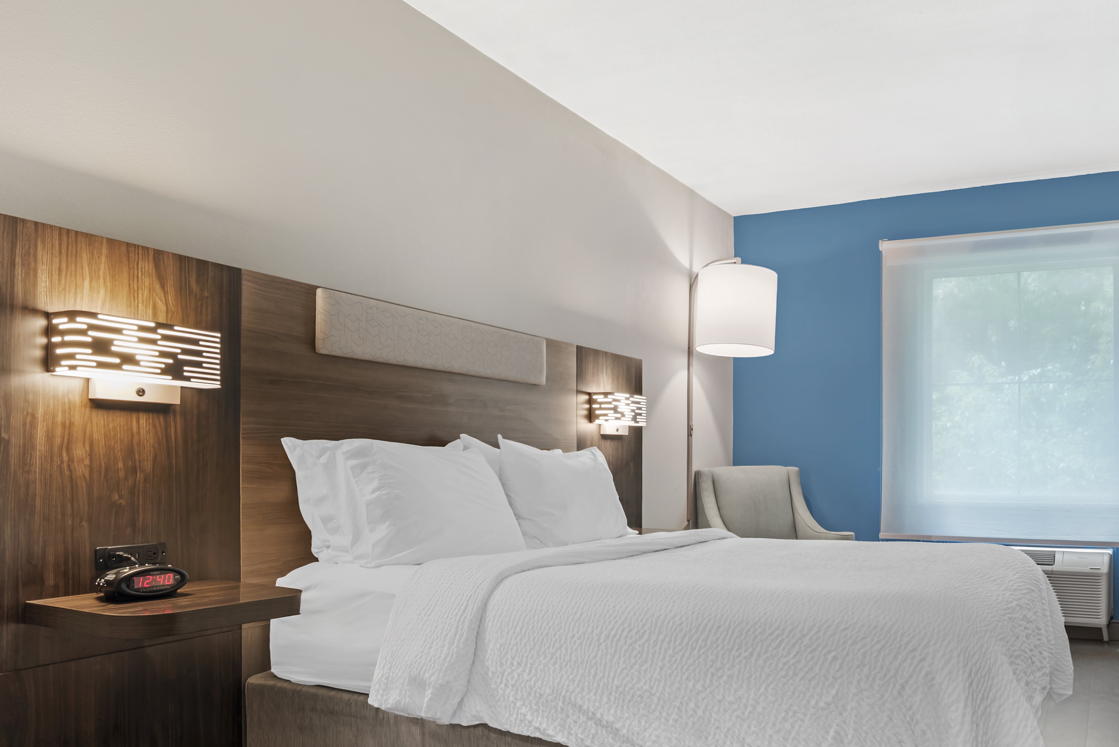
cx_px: 735
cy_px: 454
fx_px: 777
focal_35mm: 25
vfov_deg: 50.9
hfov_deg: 69.7
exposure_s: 1/5
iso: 400
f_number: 10
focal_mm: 18
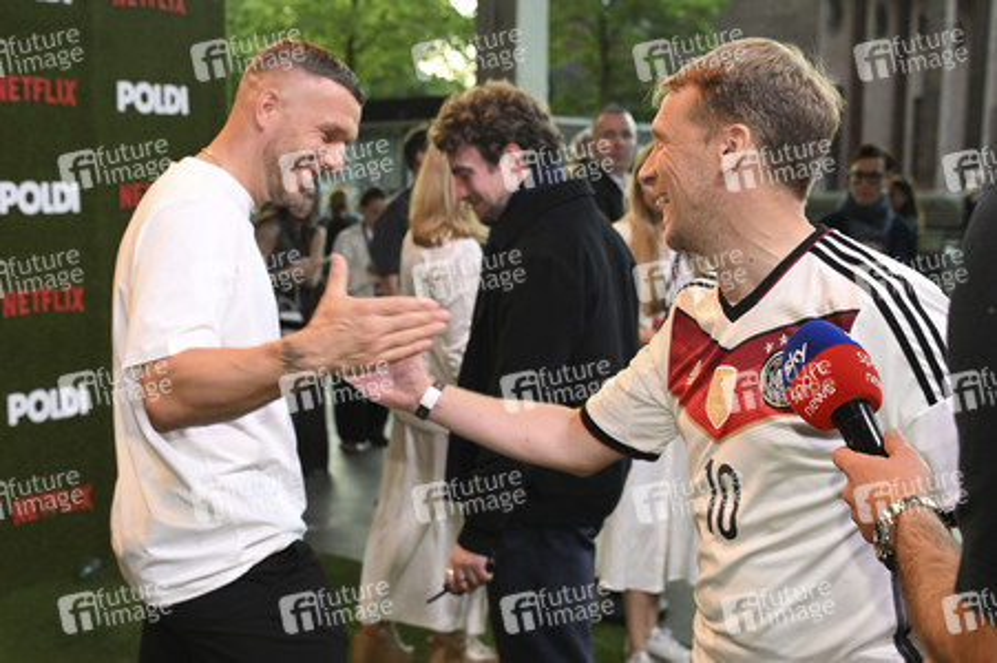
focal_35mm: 37
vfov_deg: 35.9
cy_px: 332
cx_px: 498
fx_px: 1024
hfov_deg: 51.9
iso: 1600
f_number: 4.5
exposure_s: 1/250
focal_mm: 37
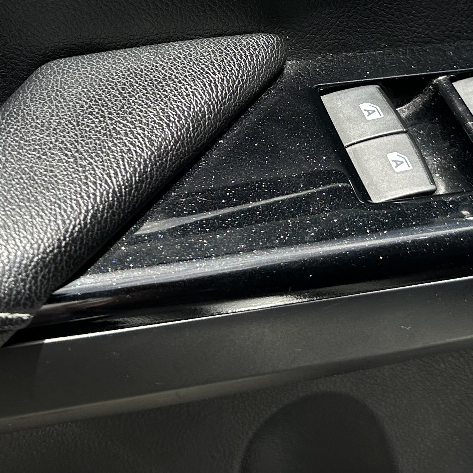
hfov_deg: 25.6
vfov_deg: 23.6
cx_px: 173
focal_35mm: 67
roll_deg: -0.3
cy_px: -85
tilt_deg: -28.8
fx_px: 1036
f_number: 1.78
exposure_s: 1/1412
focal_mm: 6.86
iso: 80
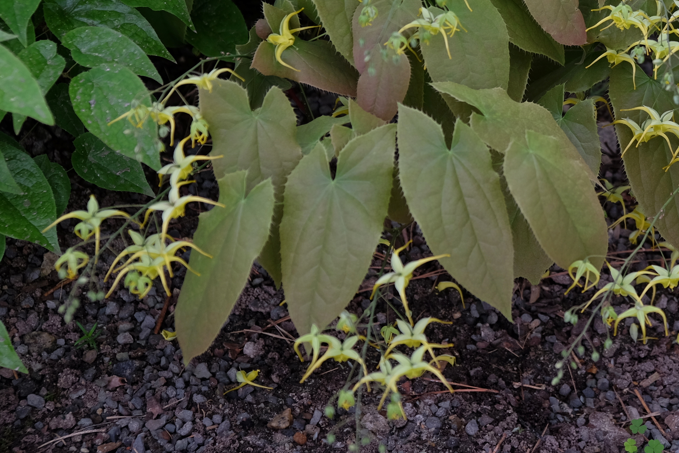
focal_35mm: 90
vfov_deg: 15.1
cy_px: 107
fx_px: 1697
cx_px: 540
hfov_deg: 22.3
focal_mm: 37.4
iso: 200
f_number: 3.6
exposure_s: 1/70
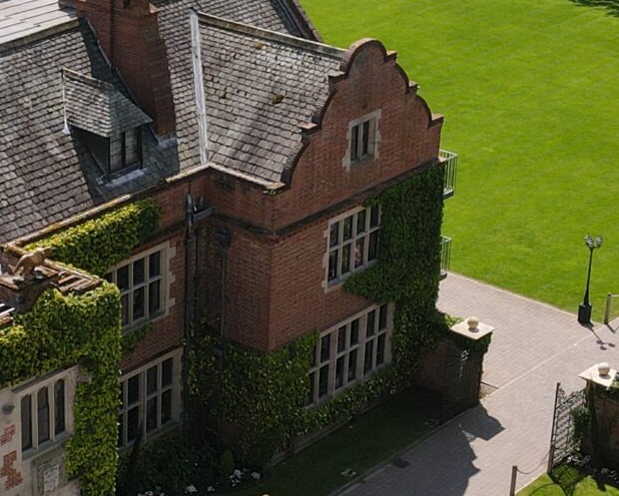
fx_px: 1778
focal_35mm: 97
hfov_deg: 19.5
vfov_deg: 15.9
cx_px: 110
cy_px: 275
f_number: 2.8
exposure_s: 1/40
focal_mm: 4.5
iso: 100
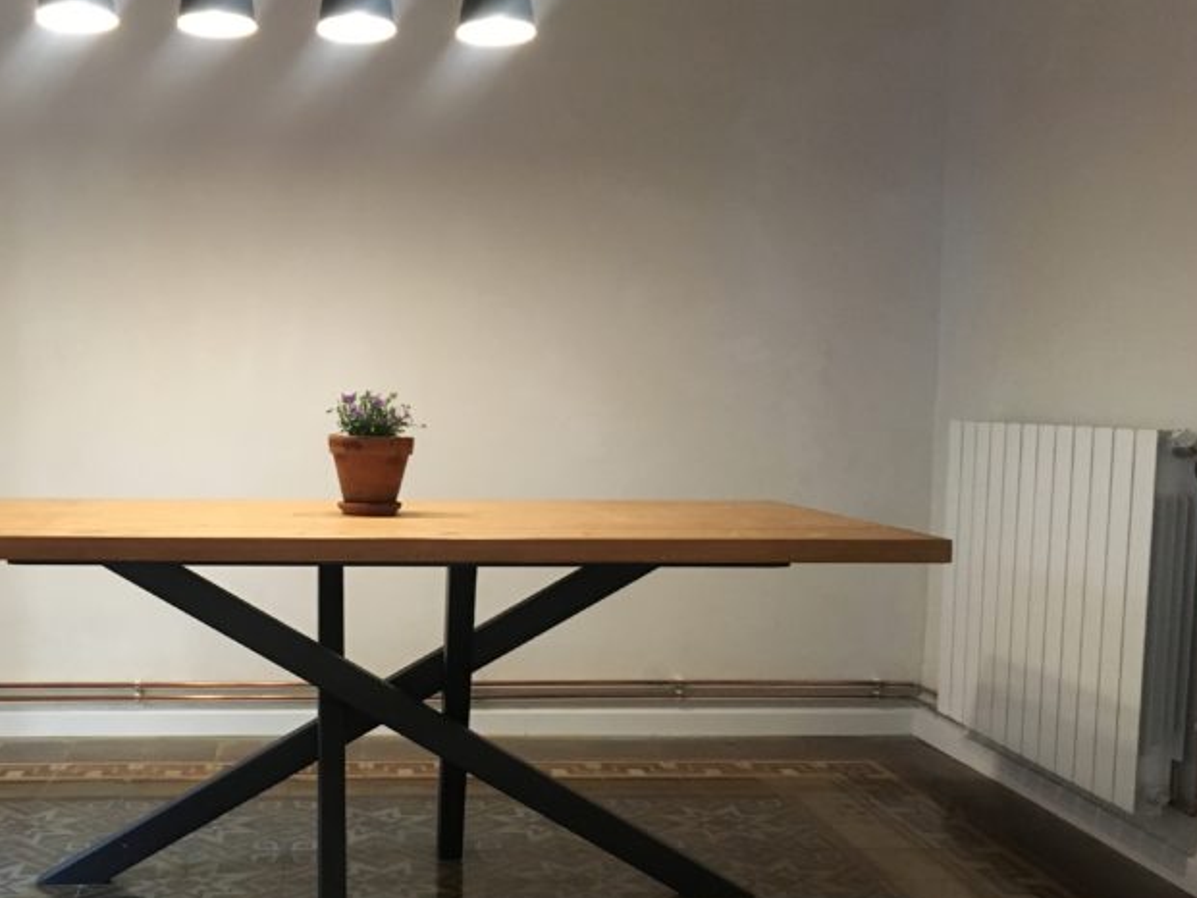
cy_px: 527
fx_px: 1453
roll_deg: +0.1
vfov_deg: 34.3
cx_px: 389
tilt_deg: -5.8
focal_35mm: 42
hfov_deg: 44.1
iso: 200
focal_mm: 4.15
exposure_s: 1/17
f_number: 2.2
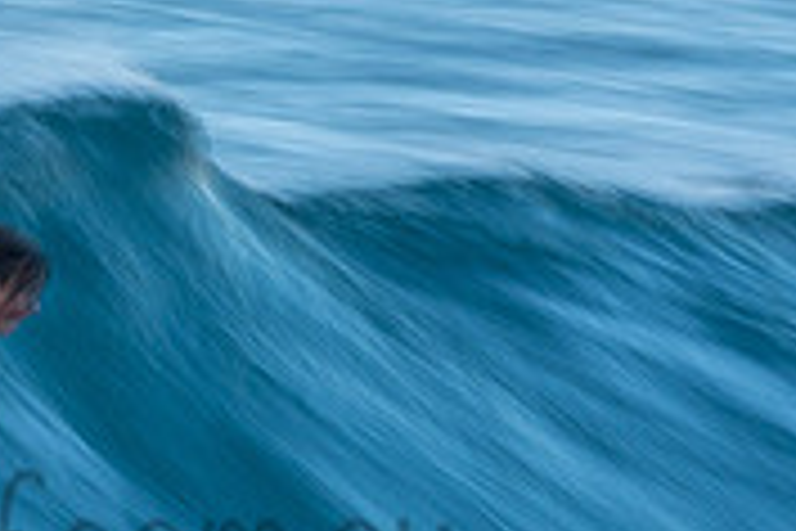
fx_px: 54234
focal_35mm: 2453
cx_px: -22
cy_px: 502
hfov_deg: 0.8
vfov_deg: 0.6
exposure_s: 1/20
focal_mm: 500
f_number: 16
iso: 100
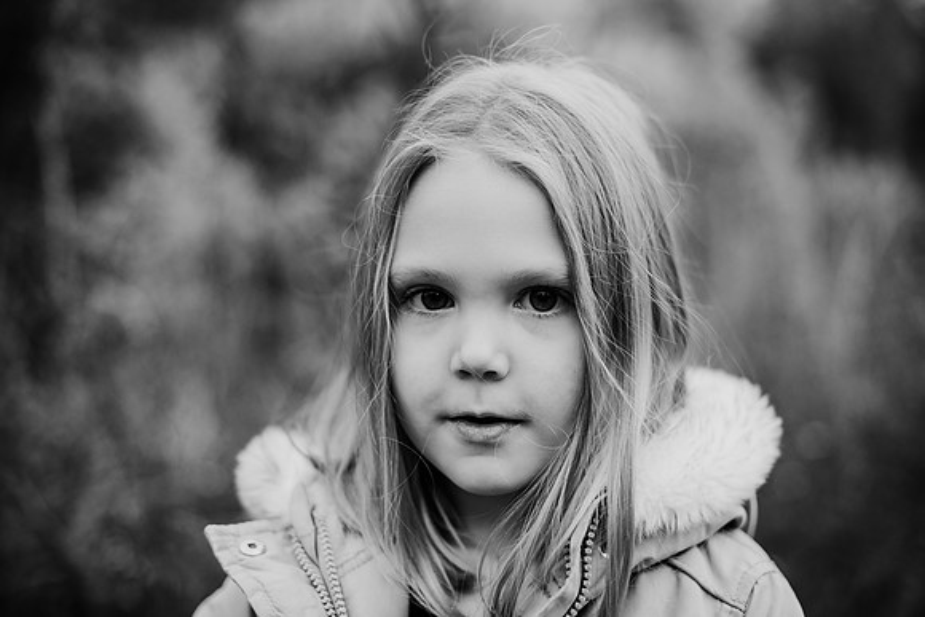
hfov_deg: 39.6
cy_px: 308
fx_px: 1285
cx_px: 462
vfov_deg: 27.0
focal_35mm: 50
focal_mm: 50
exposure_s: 1/800
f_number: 2.2
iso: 320
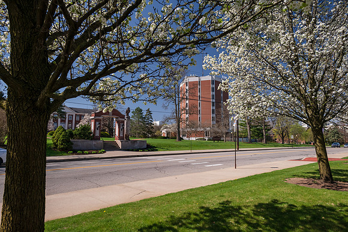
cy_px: 116
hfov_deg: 73.7
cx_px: 174
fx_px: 232
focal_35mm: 24
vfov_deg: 53.2
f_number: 8
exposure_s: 1/320
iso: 320
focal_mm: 24
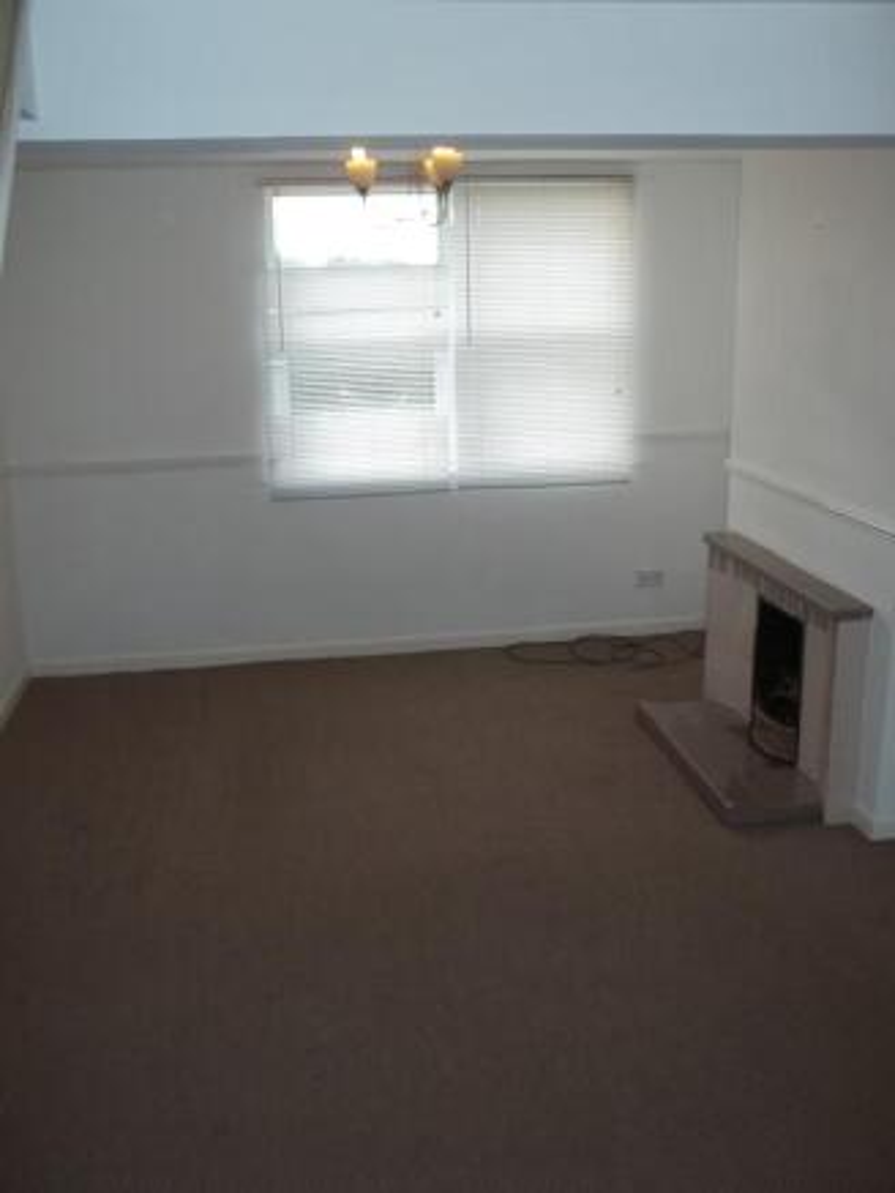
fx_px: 1137
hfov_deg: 43.0
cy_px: 596
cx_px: 448
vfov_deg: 55.3
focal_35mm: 33
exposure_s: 1/60
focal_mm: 5.9
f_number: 3.3
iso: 100
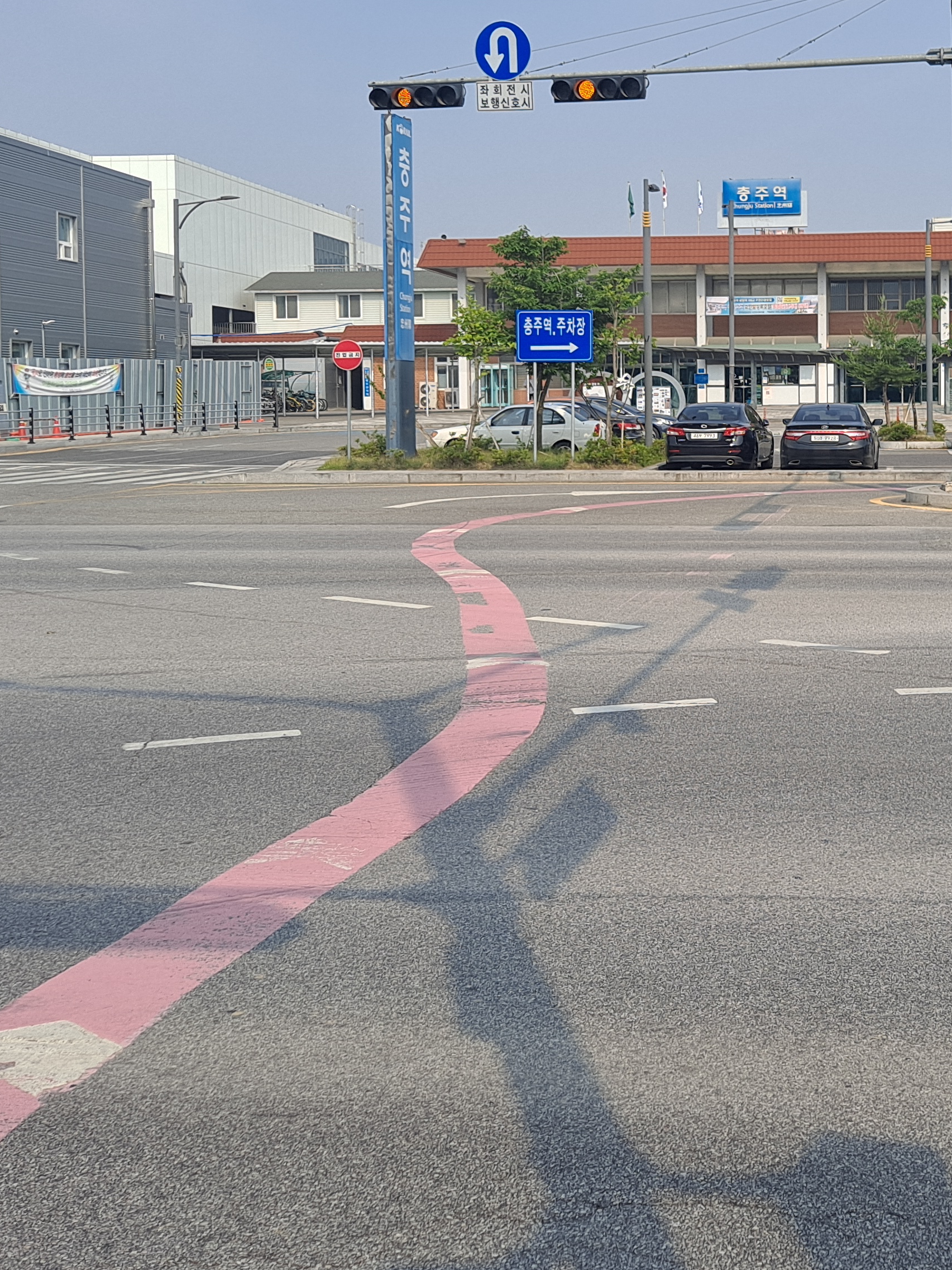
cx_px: 754
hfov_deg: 32.0
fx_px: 1613
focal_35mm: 44
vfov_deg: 42.6
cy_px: 466
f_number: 2
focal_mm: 4.6
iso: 32
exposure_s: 1/1071
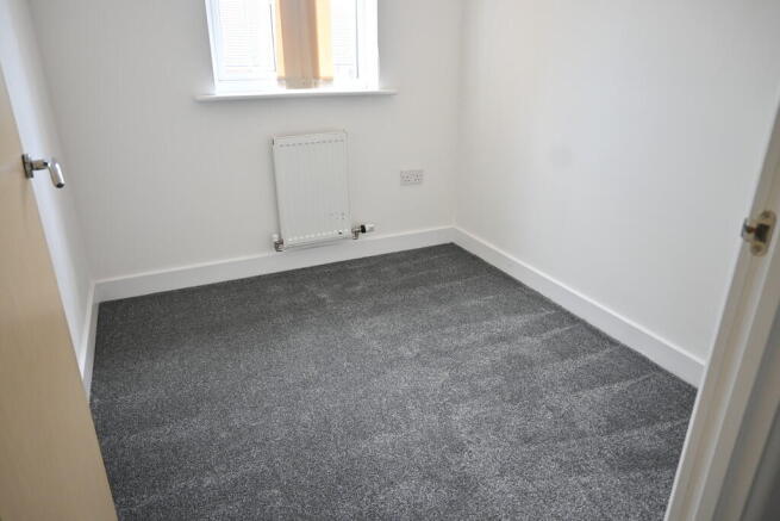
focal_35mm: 24
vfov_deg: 53.2
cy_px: 260
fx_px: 520
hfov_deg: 73.7
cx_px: 390
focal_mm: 16
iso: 100
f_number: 3.5
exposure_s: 1/25
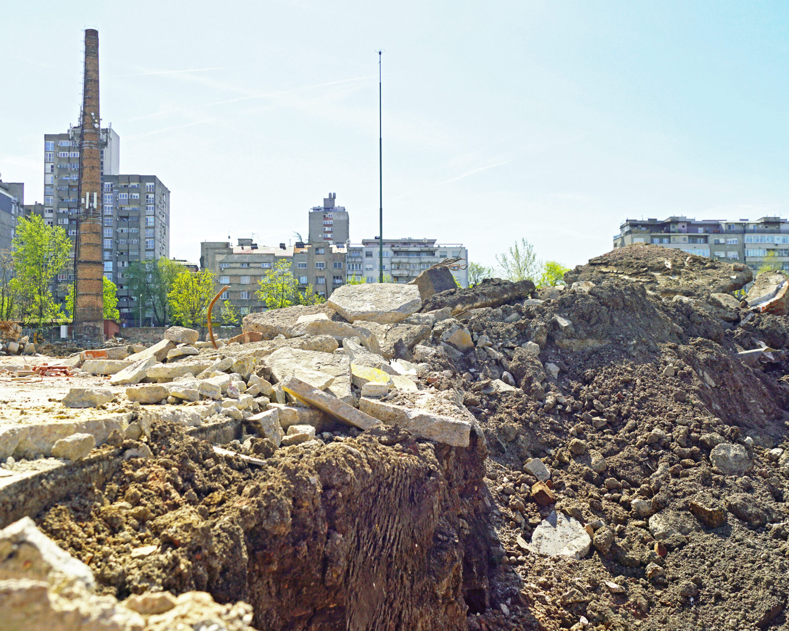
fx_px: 794
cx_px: 372
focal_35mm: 34
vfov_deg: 43.4
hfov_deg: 52.8
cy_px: 315
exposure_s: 1/500
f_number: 7.1
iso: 100
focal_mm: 20
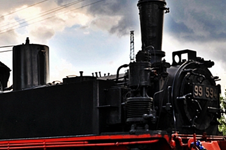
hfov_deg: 20.8
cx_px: 44
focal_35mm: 97
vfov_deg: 14.0
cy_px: 117
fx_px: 608
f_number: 16
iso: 200
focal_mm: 30
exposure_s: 1/60
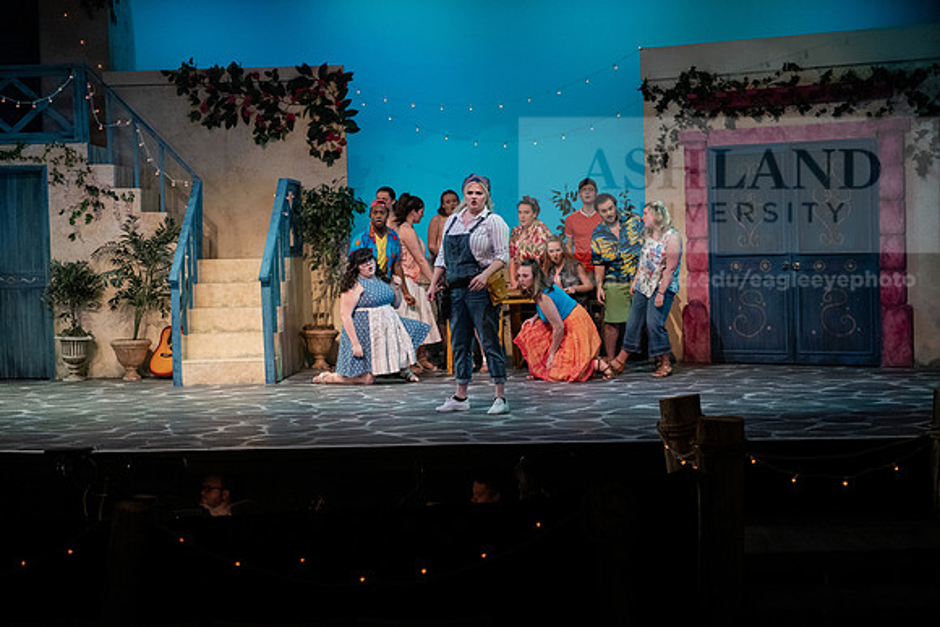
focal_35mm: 70
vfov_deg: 19.5
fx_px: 1828
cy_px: 314
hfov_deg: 28.8
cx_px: 470
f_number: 3.5
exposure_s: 1/400
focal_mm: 70
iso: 3200
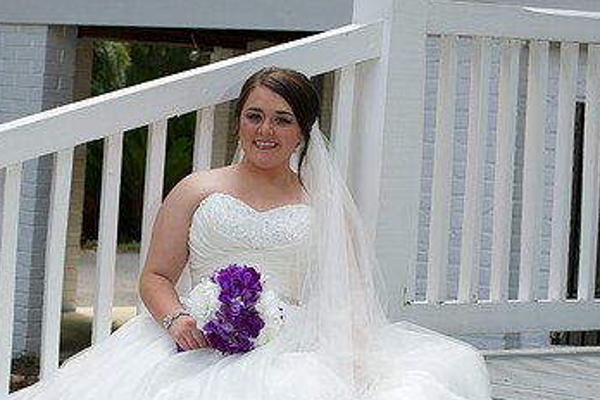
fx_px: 2500
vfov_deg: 9.1
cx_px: 202
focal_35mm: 150
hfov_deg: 13.7
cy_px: 300
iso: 320
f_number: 5
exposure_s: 1/200
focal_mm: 90
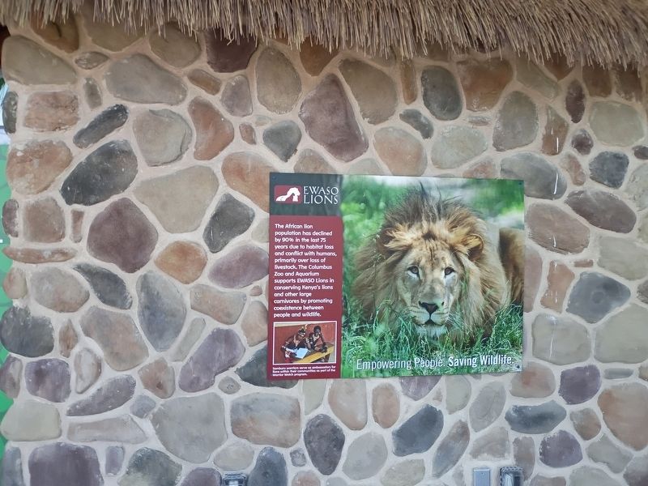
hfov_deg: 61.7
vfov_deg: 48.2
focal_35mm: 29
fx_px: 543
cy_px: 243
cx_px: 324
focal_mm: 4.27
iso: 198
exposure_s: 1/120
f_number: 1.8
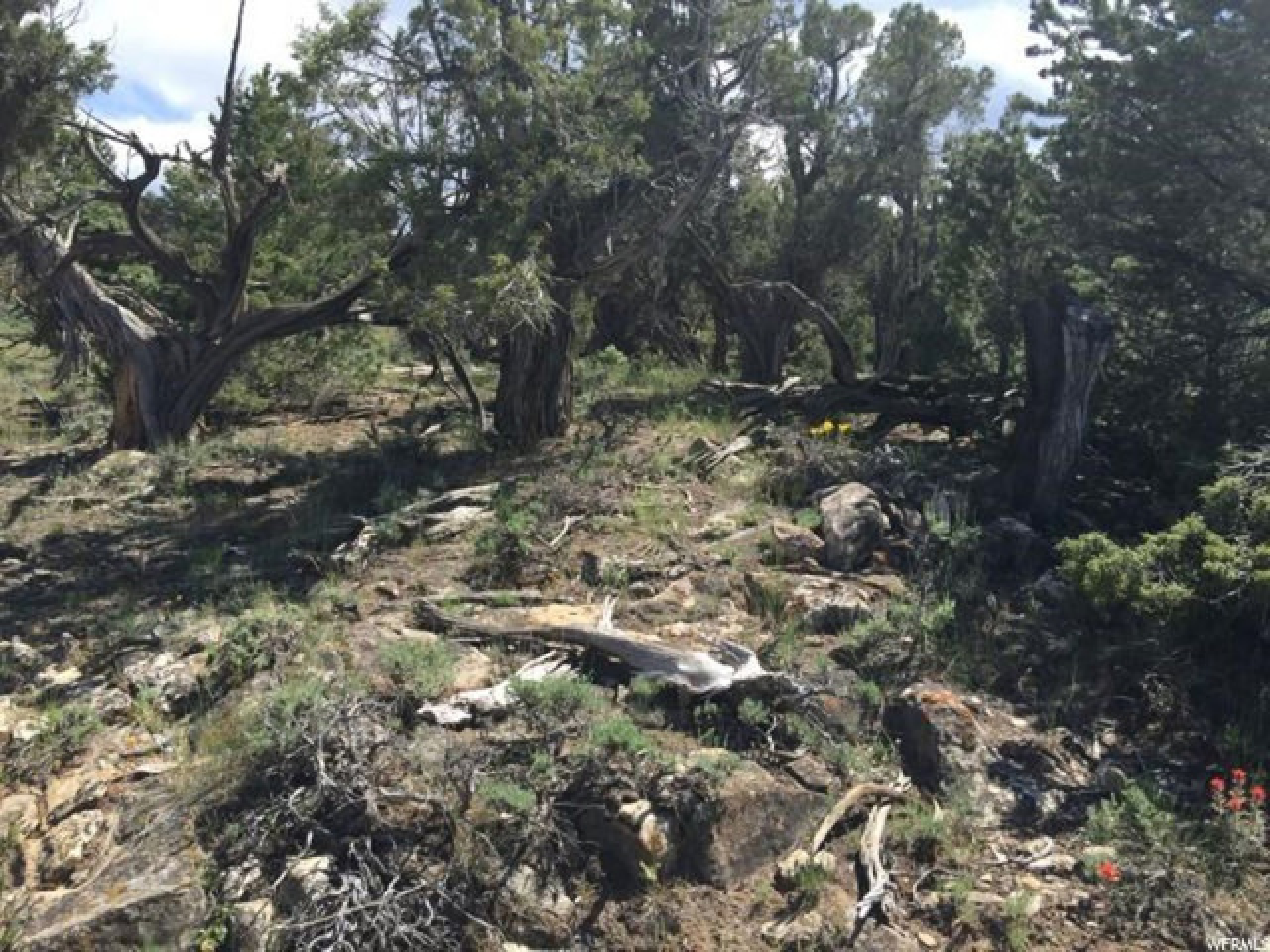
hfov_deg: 61.7
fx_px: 1064
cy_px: 476
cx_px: 635
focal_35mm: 29
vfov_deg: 48.2
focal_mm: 4.15
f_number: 2.2
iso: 32
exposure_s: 1/1099
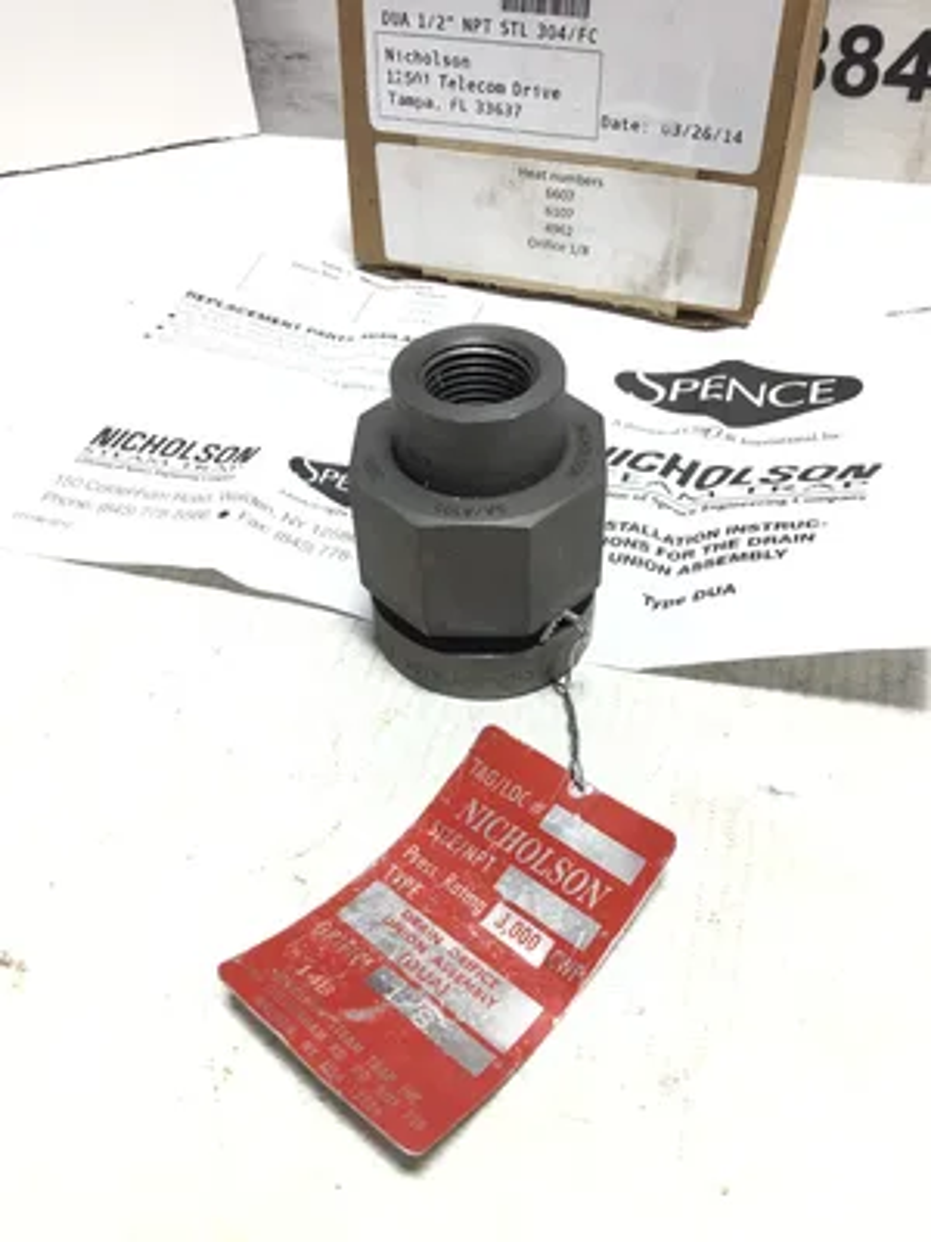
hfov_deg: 45.4
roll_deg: +2.1
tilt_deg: -44.8
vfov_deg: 58.4
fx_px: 1112
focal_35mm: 31
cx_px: 466
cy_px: 621
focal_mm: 3.3
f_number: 2.4
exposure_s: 1/120
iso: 32
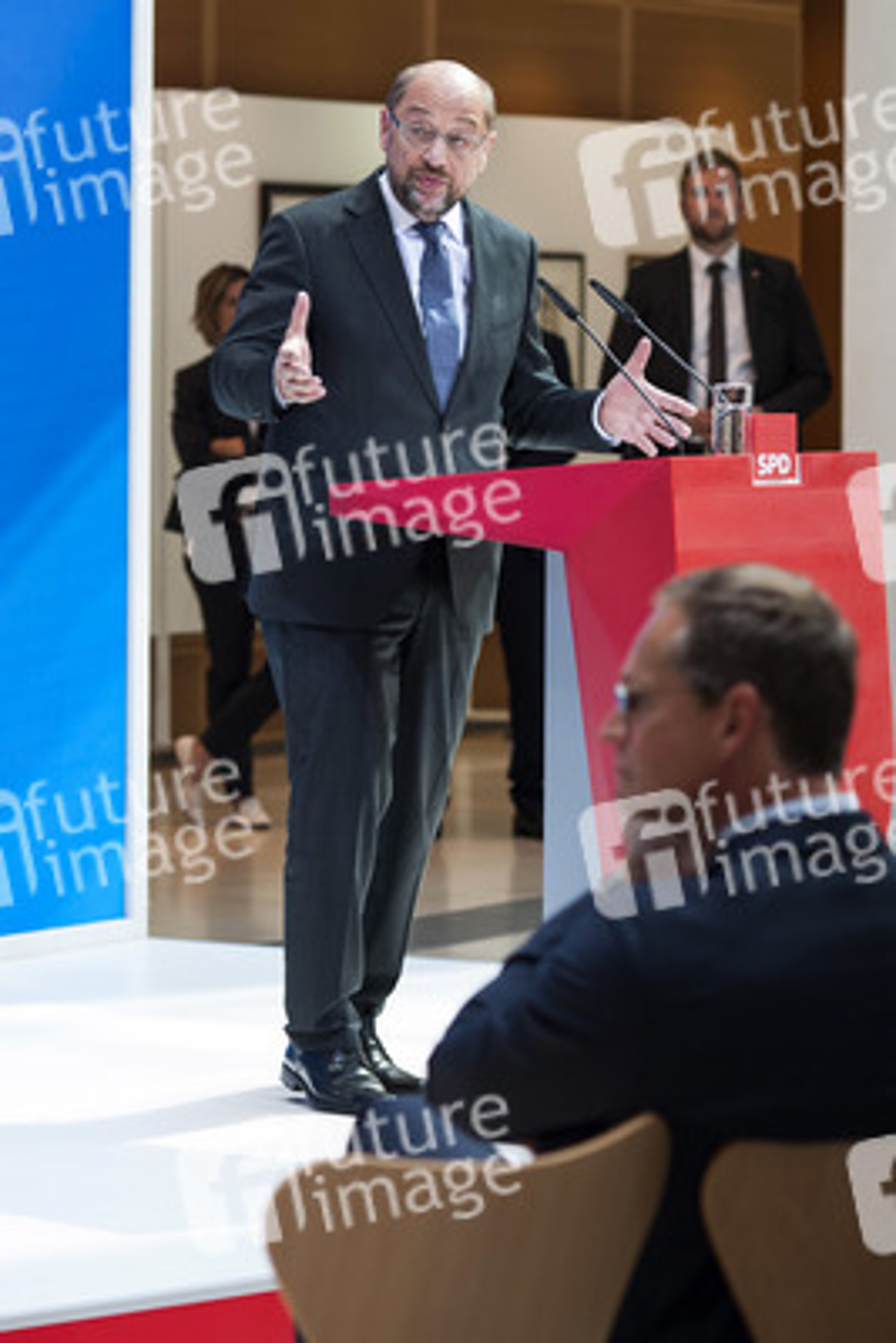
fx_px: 3916
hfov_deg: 13.1
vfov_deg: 19.4
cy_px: 672
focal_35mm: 105
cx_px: 448
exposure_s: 1/160
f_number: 4
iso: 400
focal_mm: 105
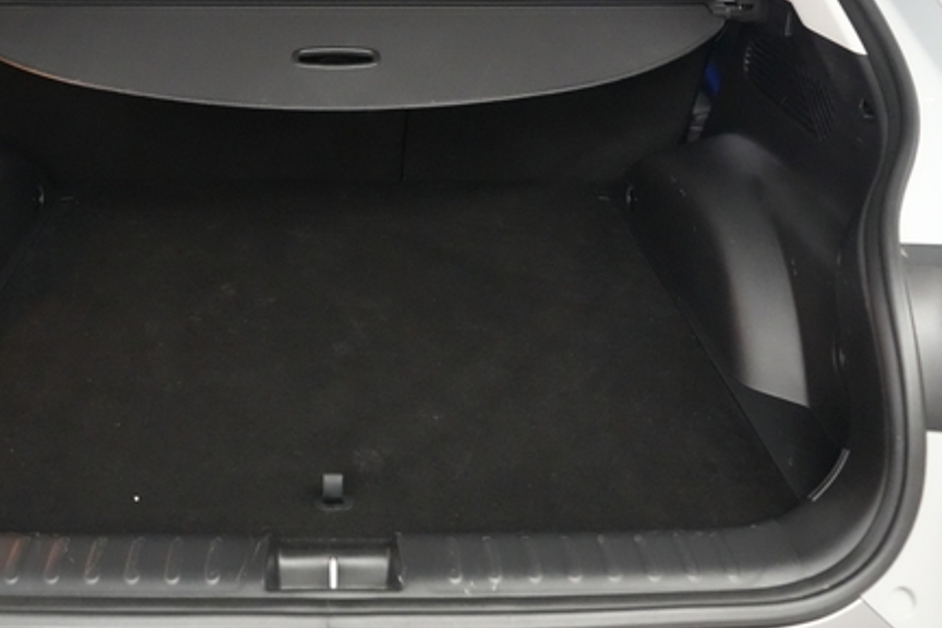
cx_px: 349
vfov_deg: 35.4
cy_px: 181
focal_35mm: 37
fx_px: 968
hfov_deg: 51.3
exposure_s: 1/160
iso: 12800
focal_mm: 25
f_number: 4
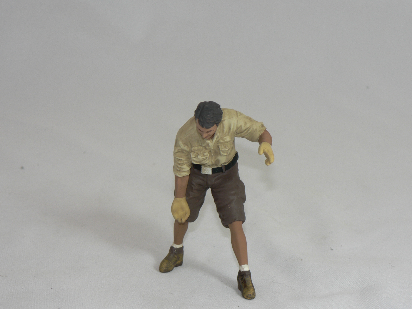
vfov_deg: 13.8
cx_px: 223
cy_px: 169
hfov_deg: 18.4
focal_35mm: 107
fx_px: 1274
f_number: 3.2
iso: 80
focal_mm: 15.5
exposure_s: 1/60
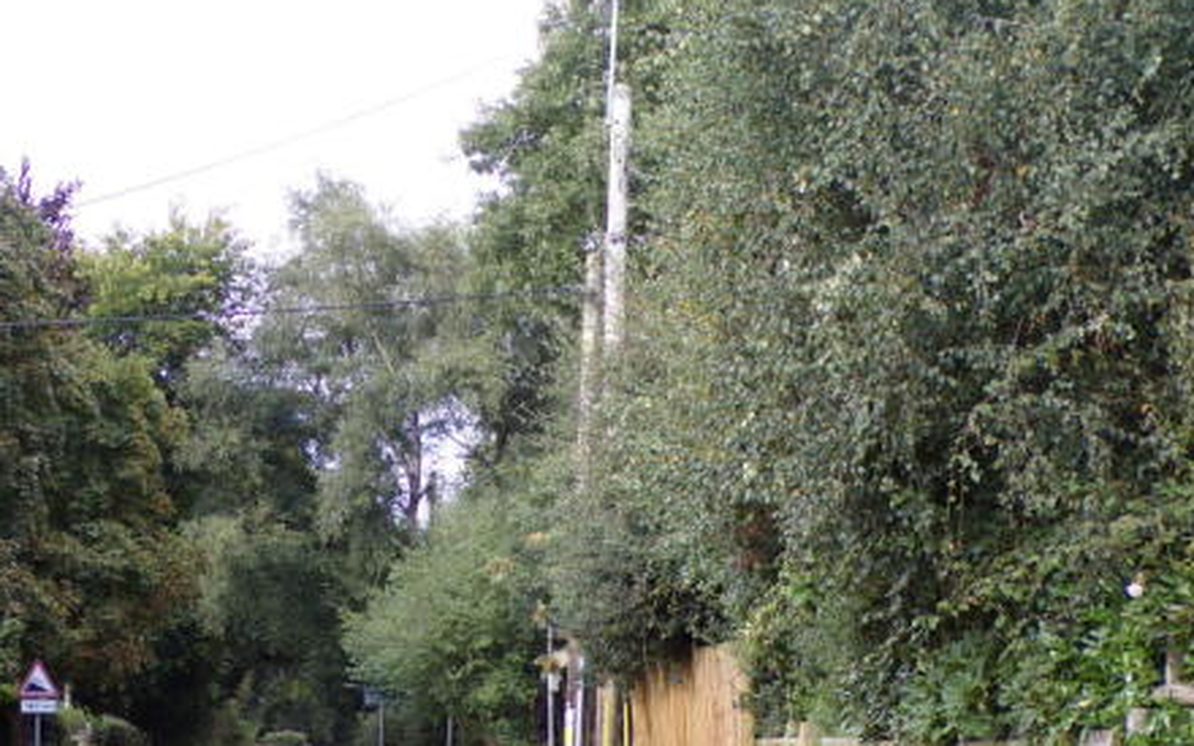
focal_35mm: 104
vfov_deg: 12.6
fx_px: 3384
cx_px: 612
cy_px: 538
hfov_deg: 20.0
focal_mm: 13.3
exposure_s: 1/120
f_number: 3.9
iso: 80
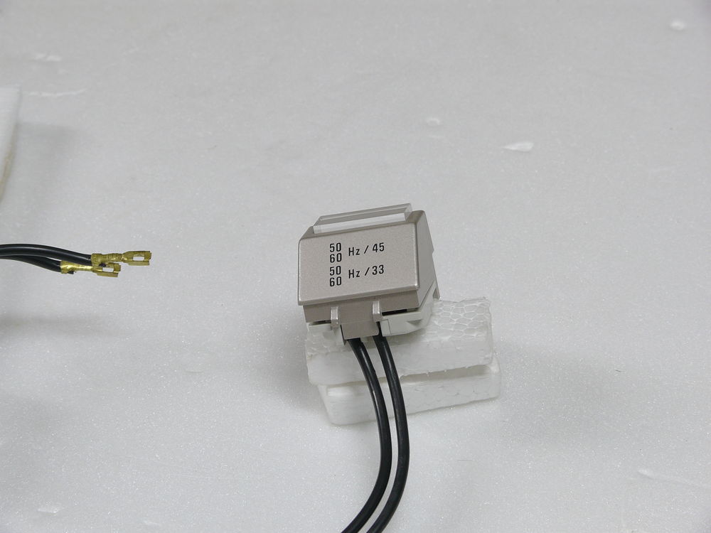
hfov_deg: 14.8
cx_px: 356
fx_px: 2732
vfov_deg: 11.1
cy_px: 266
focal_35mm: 133
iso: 100
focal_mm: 28.1
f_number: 7.1
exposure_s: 1/2.5
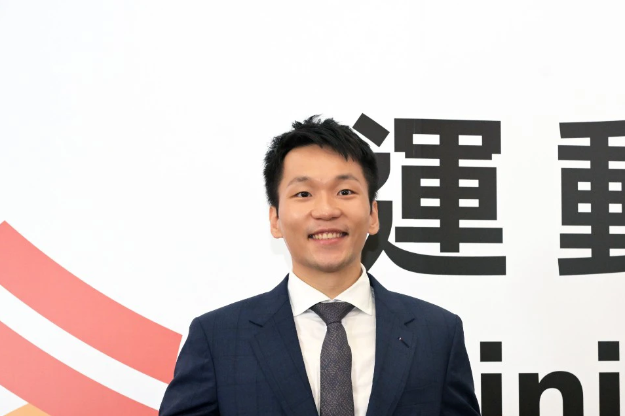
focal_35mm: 109
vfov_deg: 12.5
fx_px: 1892
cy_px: 338
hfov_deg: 18.7
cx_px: 449
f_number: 5.6
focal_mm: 65
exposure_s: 1/200
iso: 2000
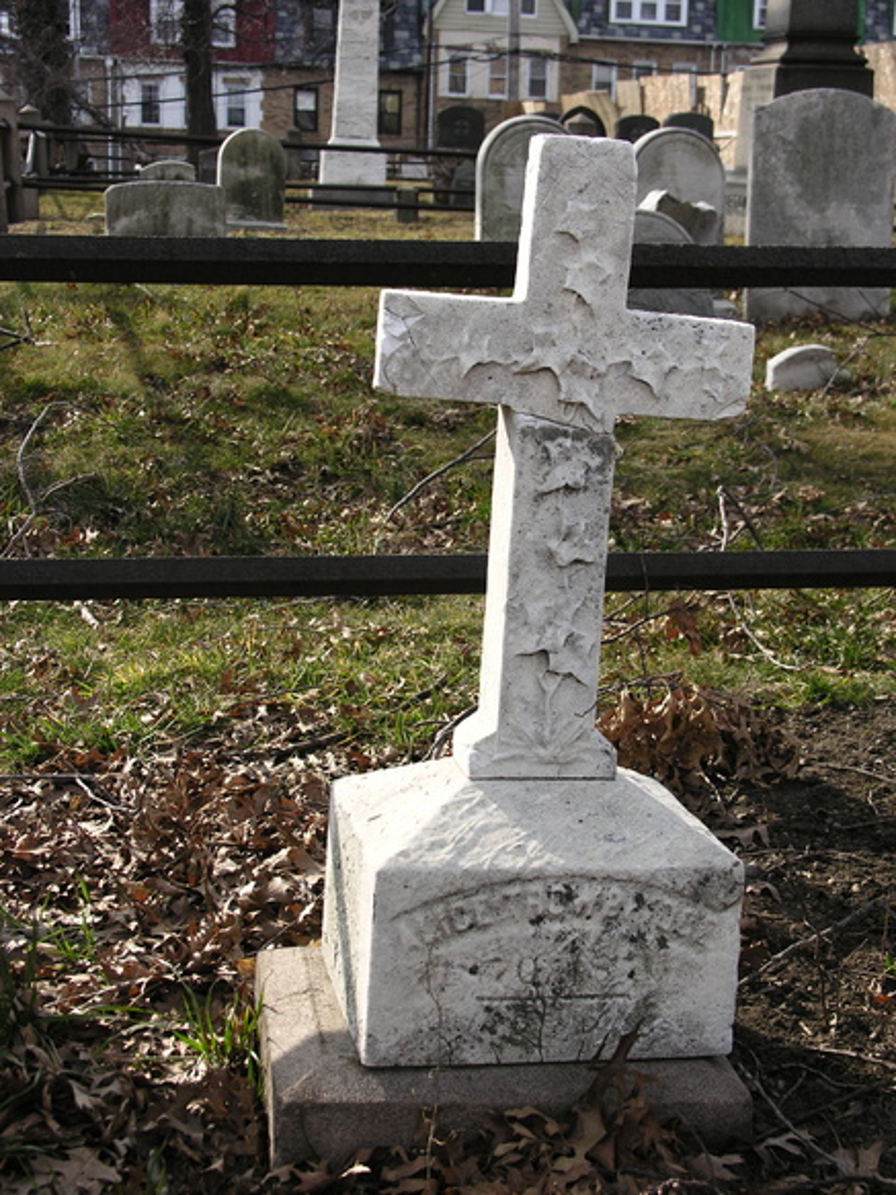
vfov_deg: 34.9
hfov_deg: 26.6
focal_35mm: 55
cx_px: 454
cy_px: 596
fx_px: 1899
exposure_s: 1/286
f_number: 3.5
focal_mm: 13.8
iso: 50
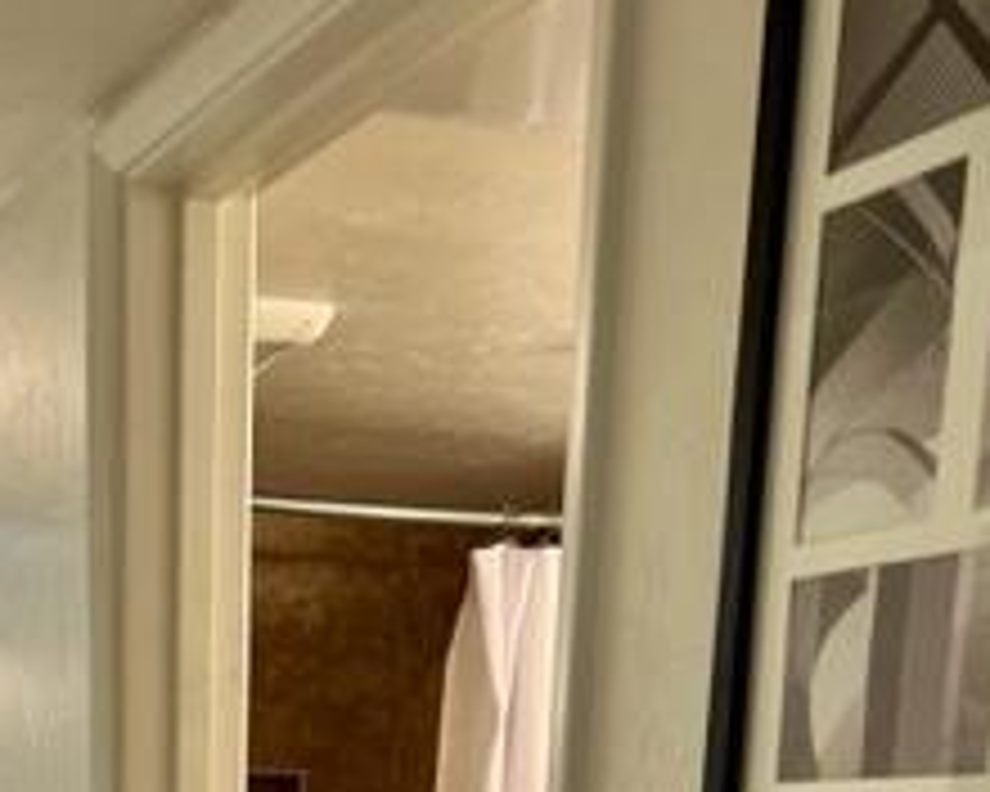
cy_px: 1395
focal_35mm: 68
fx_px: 1992
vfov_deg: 18.2
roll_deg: +0.6
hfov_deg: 27.2
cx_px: 166
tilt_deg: -14.8
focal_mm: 6.86
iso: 160
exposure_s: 1/60
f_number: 1.78
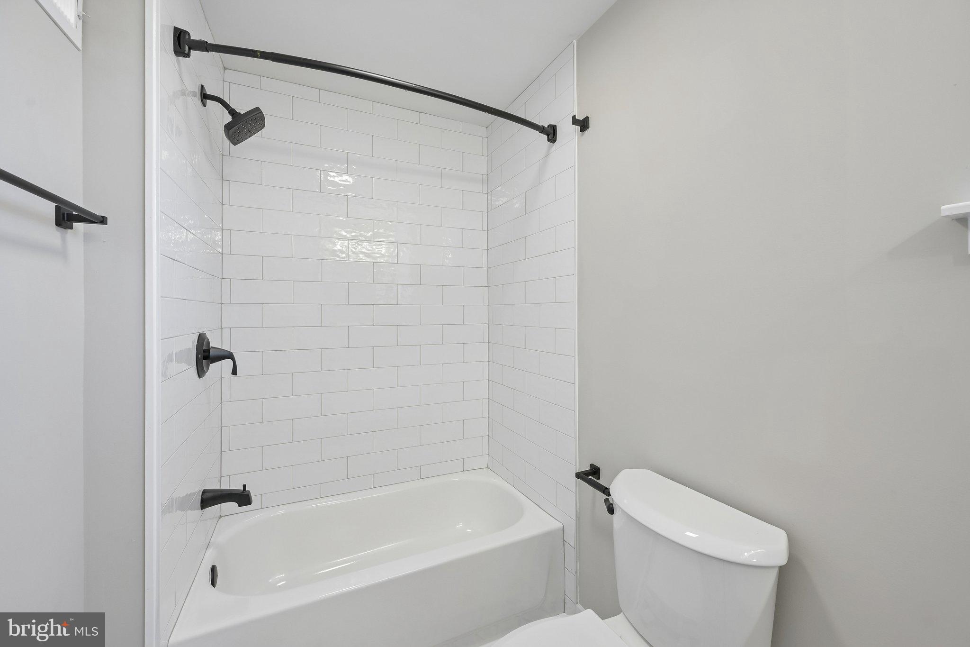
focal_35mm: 14
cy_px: 324
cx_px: 485
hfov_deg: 104.3
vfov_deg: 81.2
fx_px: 377
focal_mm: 14
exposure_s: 1/15
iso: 280
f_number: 8
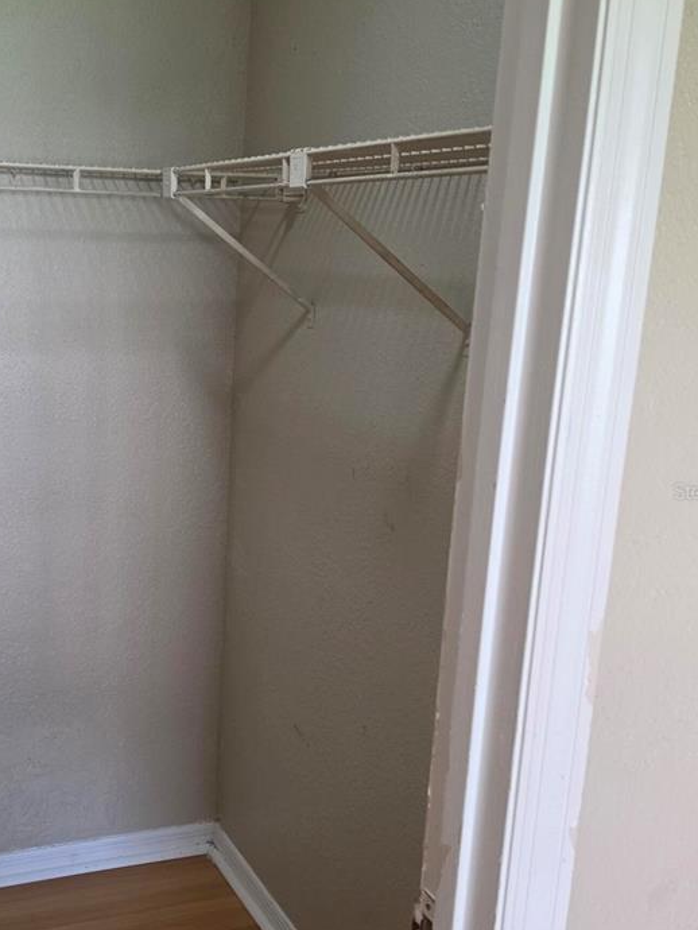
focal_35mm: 40
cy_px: 491
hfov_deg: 35.1
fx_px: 1075
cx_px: 163
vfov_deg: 46.8
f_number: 1.4
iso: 160
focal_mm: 6.5
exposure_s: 1/120
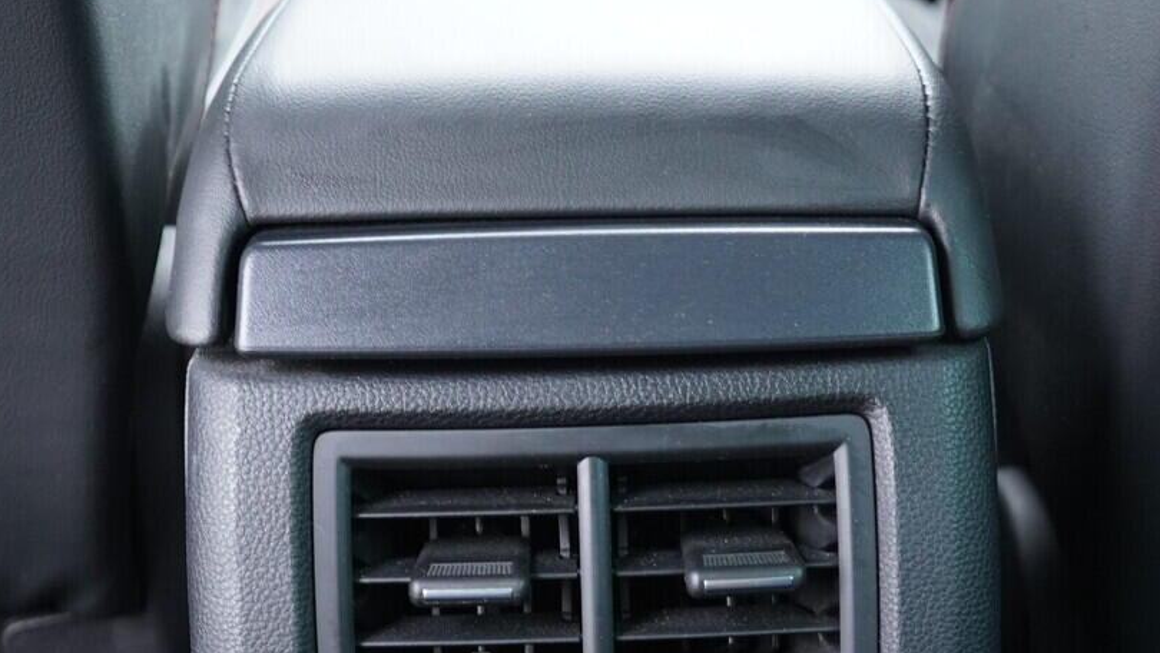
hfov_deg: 31.4
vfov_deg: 17.6
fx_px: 2061
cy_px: 657
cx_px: 589
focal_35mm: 67
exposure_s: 1/40
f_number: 2.8
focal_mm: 24
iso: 1250
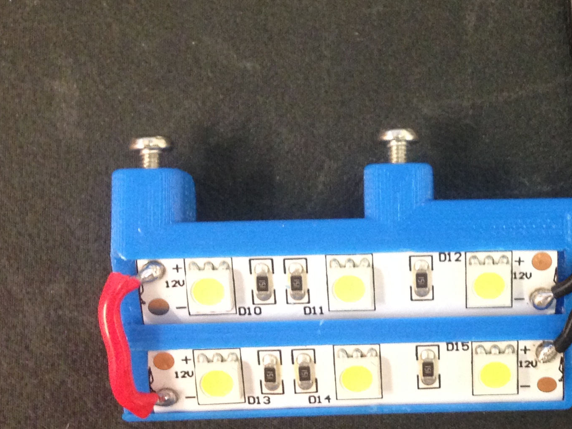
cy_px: 120
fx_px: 1306
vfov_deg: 18.6
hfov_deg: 24.1
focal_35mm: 79
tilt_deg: -82.9
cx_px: 509
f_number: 2.4
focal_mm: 4.12
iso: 250
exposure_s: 1/20
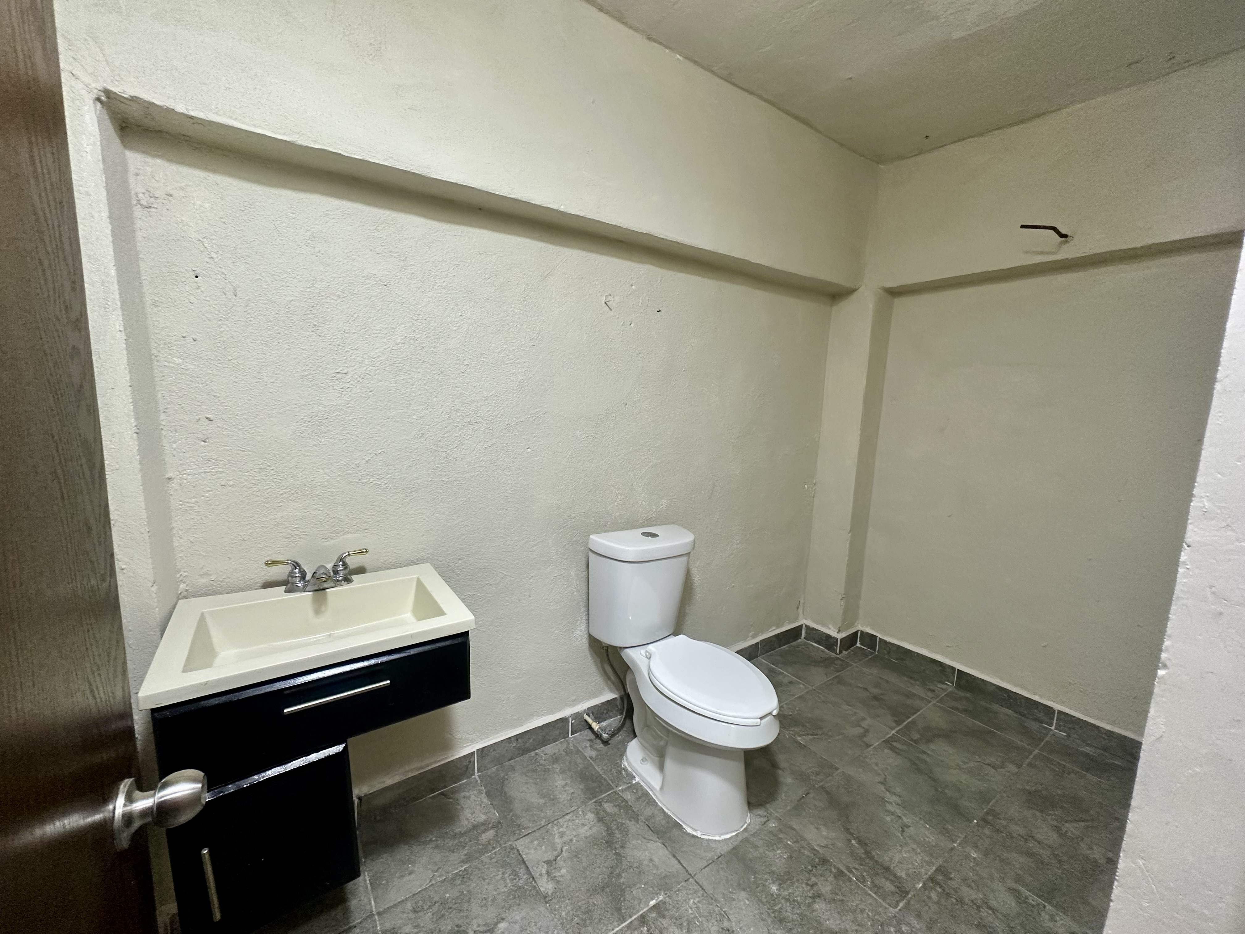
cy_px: 467
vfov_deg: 85.7
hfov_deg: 102.1
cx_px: 622
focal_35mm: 14
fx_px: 504
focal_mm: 2.22
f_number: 2.2
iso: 250
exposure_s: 1/120
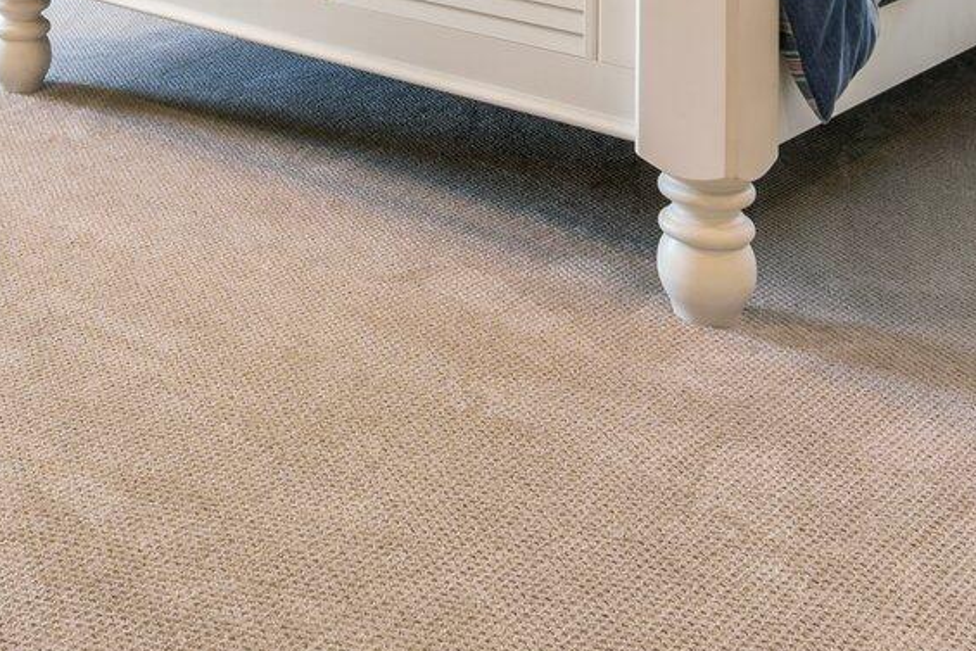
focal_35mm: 58
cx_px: 78
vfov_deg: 19.6
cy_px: -384
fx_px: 1573
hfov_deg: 32.6
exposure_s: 1.3
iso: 50
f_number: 9
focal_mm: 16
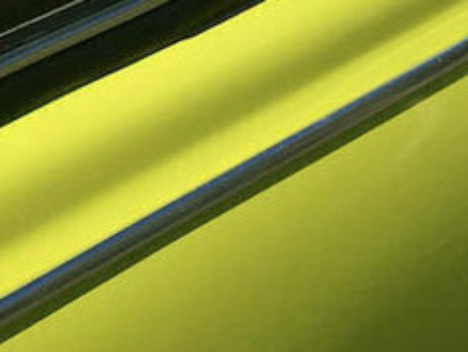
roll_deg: -1.8
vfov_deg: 9.4
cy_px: -392
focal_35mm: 147
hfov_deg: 12.8
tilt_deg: -21.2
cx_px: -227
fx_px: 1988
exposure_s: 1/2404
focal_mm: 4.15
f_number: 2.2
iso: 25
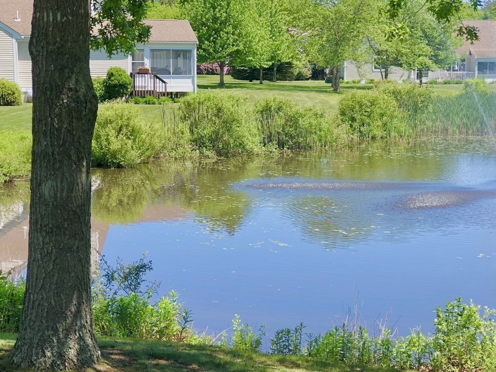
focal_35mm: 80
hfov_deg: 24.4
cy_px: 237
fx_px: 1146
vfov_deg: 18.4
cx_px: 265
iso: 20
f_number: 2.8
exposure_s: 1/249
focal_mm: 6.6
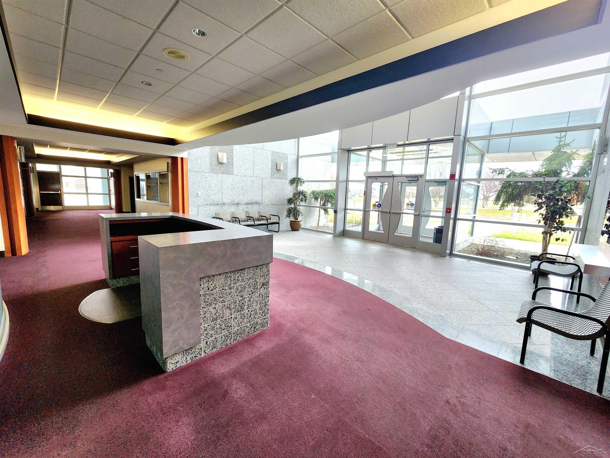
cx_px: 305
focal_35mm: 13
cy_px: 229
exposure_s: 1/60.2
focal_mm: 2.2
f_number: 2.2
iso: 160
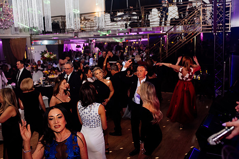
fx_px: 232
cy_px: 80
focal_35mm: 35
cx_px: 120
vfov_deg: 37.9
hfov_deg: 54.4
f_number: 2.8
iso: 2000
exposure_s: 1/200
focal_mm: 35
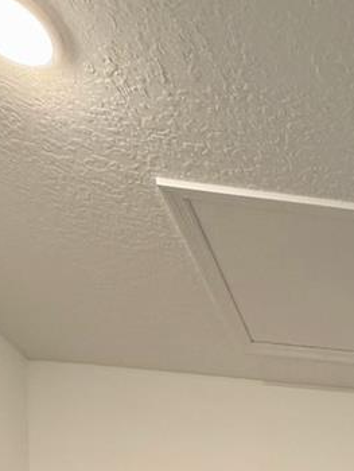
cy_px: 743
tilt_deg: -2.6
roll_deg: -1.3
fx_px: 654
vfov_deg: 26.1
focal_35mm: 48
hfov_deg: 24.6
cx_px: 506
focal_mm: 2.22
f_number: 2.2
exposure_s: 1/60
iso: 250
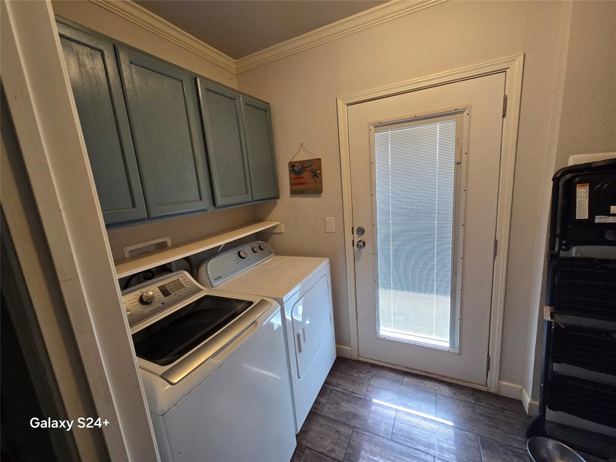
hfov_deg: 106.2
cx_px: 308
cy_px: 231
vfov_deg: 89.9
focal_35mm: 13
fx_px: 231
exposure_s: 1/60
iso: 160
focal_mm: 2.2
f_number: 2.2
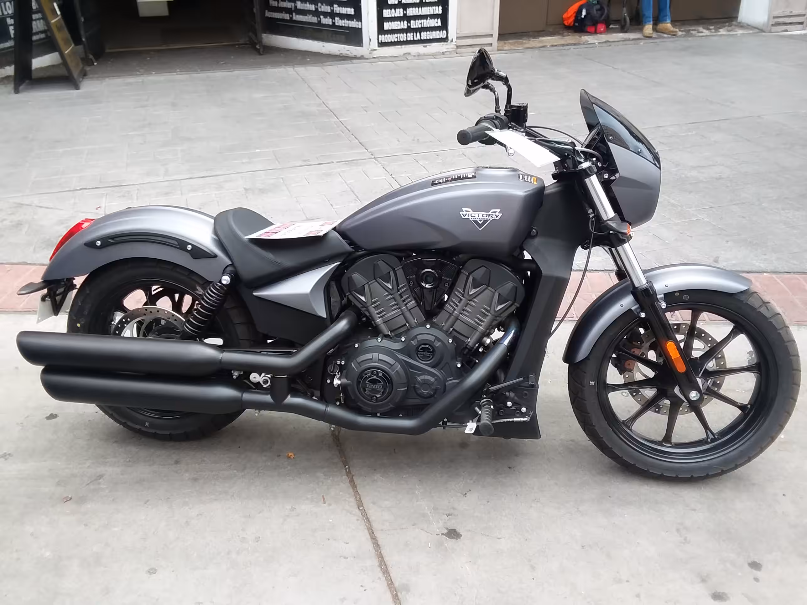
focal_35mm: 29
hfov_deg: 61.7
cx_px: 404
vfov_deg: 48.2
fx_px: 676
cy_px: 302
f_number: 1.9
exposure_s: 1/248
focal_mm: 2.47
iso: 40
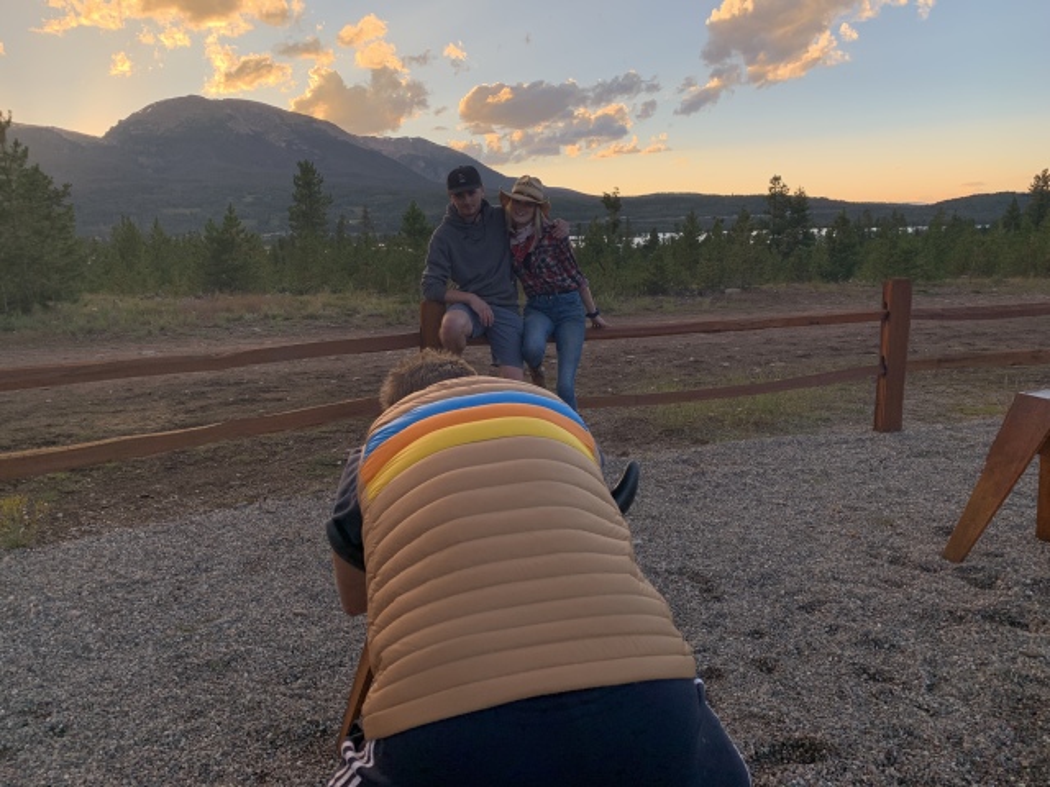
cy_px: 394
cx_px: 525
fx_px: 789
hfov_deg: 67.3
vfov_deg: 53.1
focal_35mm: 26
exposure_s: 1/384
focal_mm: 4.25
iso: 25
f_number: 1.8
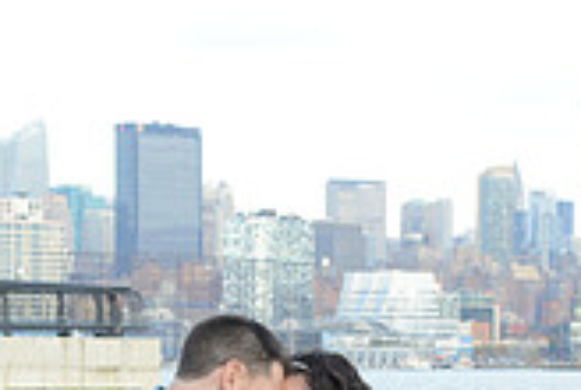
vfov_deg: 7.0
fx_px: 3137
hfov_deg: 10.6
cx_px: 294
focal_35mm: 194
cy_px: 580
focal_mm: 55
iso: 250
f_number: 8
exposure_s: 1/80
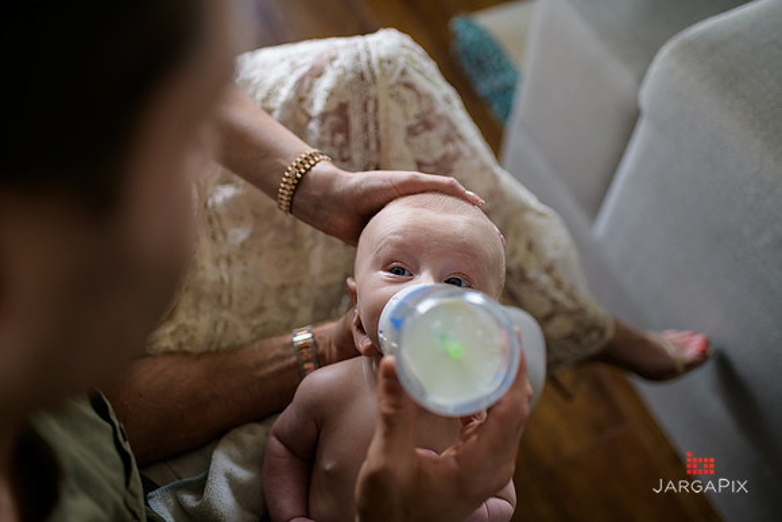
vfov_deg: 37.9
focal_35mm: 35
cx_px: 391
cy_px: 261
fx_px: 760
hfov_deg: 54.4
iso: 200
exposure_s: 1/125
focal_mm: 35
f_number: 2
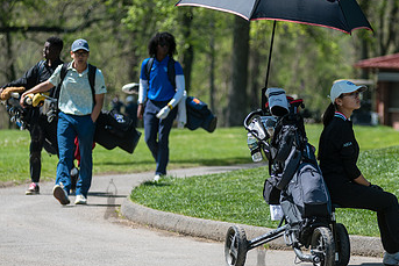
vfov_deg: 5.6
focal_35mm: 245
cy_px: 142
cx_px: 261
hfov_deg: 8.4
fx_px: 2716
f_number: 3.5
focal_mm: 145
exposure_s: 1/1000
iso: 100
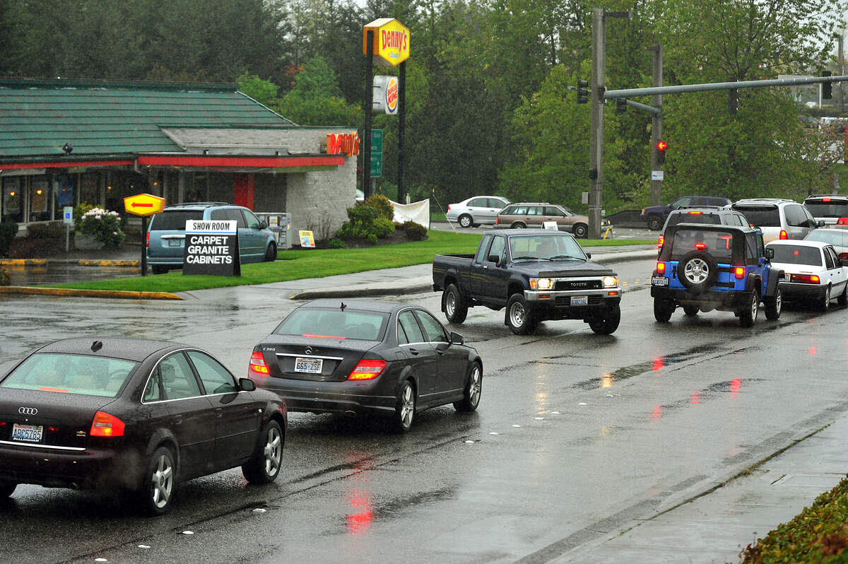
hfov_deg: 15.8
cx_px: 424
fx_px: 3060
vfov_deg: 10.5
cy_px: 282
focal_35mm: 130
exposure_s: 1/640
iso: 800
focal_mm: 130
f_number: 4
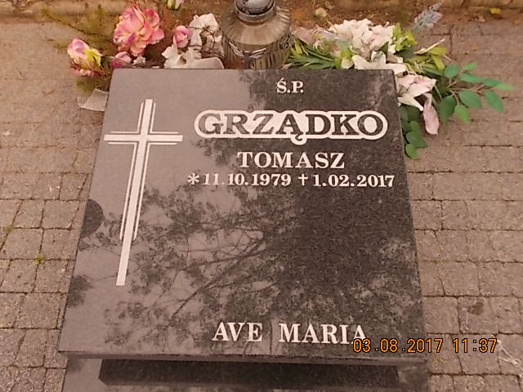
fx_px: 514
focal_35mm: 34
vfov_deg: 41.8
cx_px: 262
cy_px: 196
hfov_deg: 54.0
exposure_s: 1/250
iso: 80
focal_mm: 6
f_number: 3.6
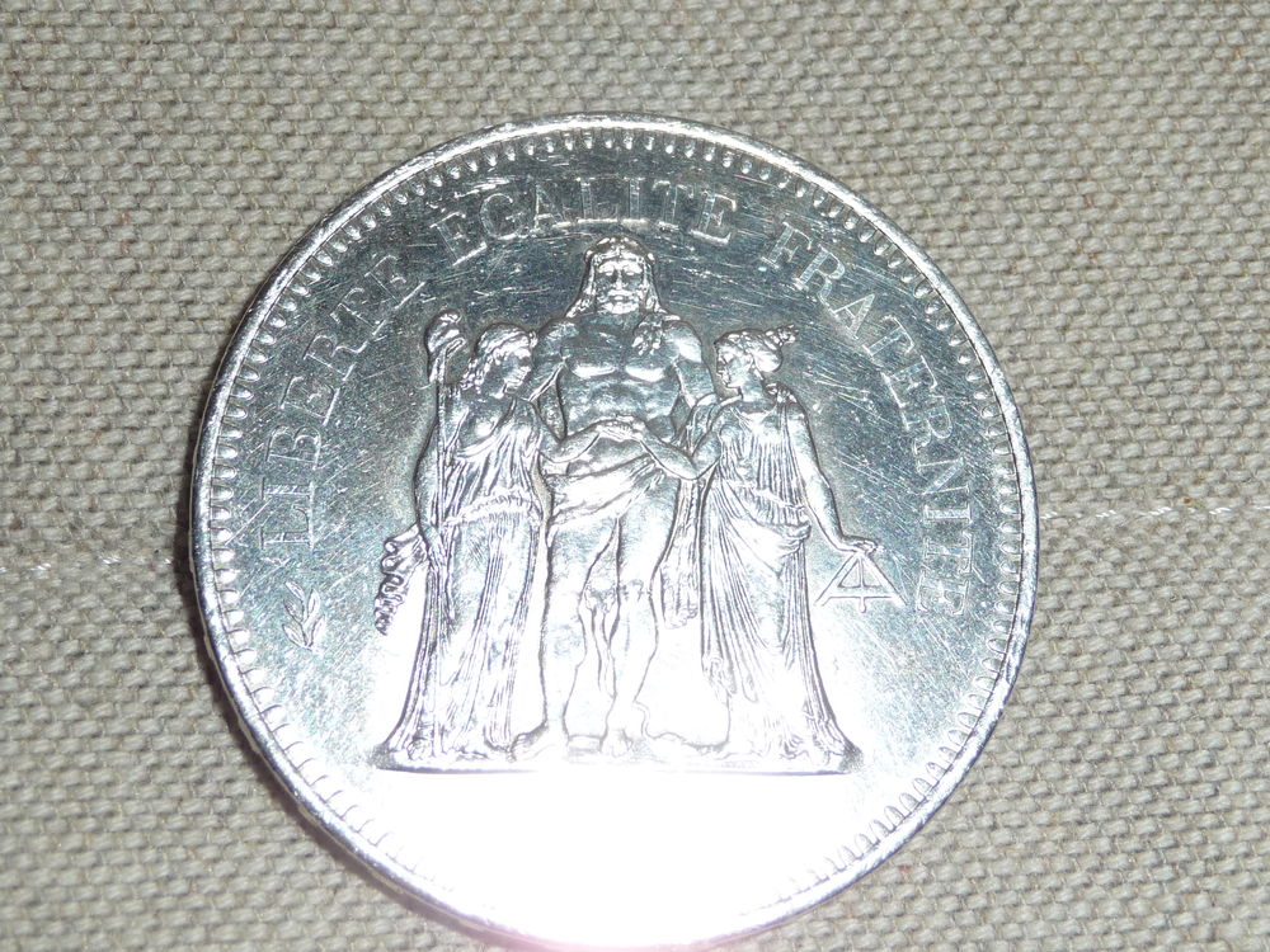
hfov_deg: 28.6
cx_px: 635
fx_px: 2495
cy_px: 476
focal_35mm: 68
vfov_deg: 21.6
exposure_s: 1/60
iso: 100
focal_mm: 8.5
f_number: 4.2
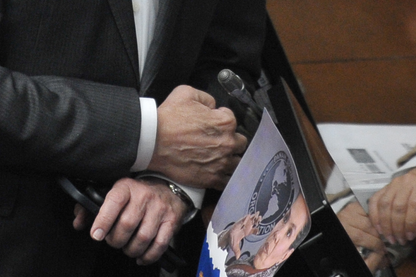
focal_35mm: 874
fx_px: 10092
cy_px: -189
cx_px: 134
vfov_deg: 1.6
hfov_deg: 2.4
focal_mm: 200
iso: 3200
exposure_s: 1/1000
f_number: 2.8
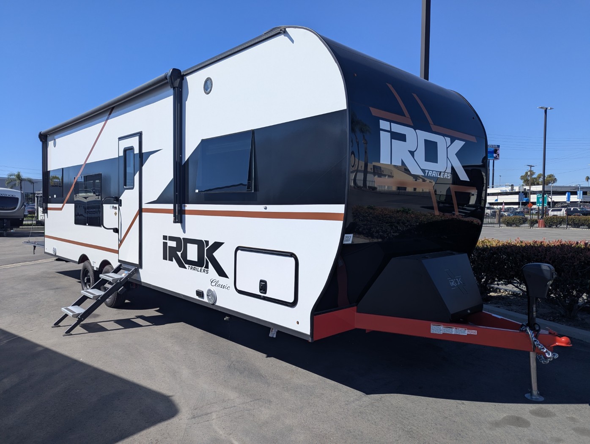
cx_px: 295
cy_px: 222
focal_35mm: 24
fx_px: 410
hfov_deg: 71.5
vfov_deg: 56.9
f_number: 1.85
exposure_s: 1/2632
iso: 50
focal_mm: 6.81
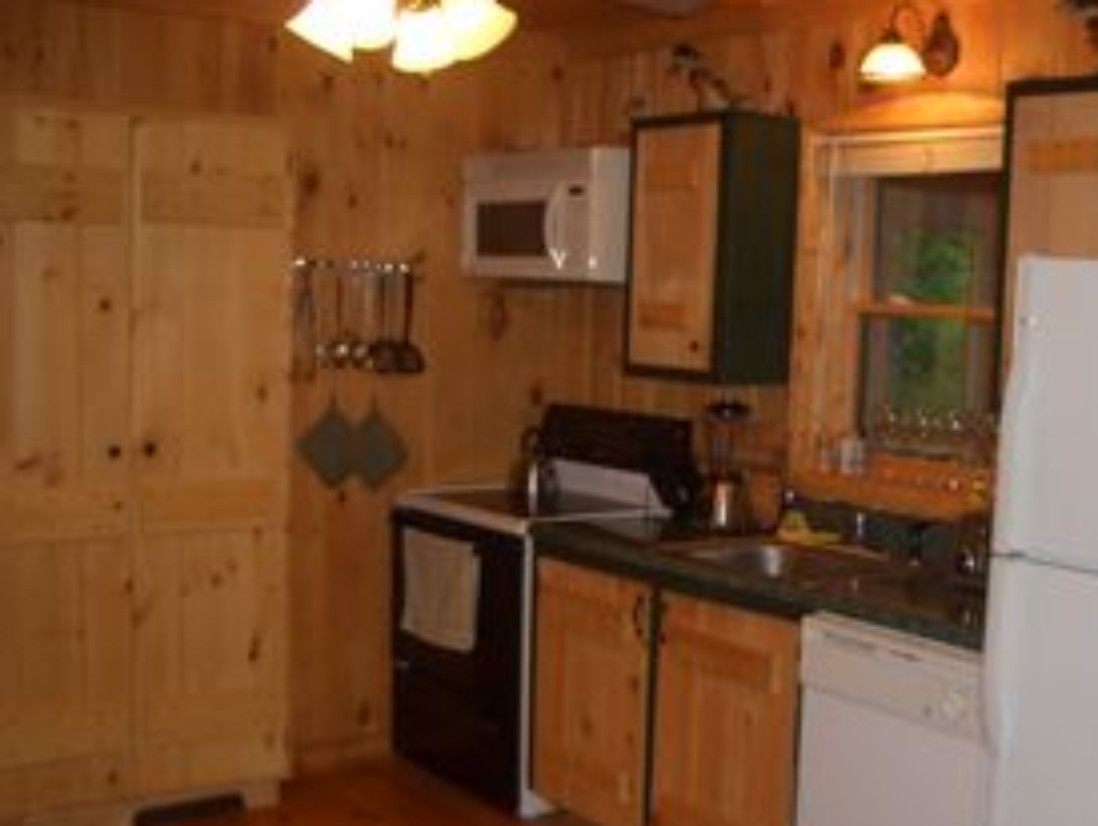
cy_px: 541
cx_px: 729
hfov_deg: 39.9
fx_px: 1492
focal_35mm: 47
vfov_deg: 30.7
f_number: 2.6
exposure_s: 1/60
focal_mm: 5.8
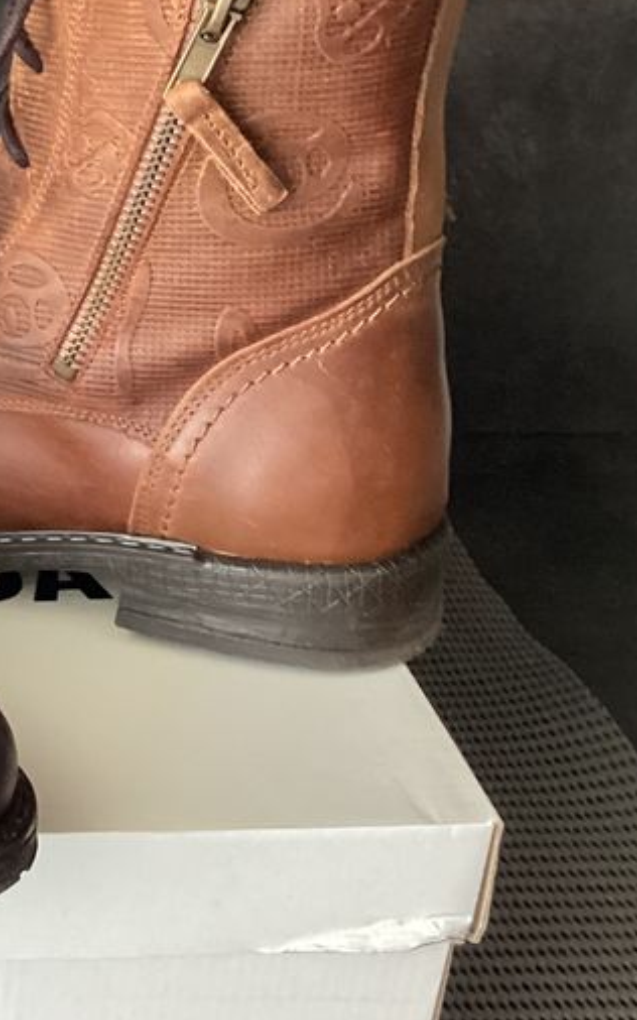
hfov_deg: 18.2
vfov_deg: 31.4
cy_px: 377
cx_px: -260
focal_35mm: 65
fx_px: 1806
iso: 320
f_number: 2.4
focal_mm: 3.3
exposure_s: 1/50
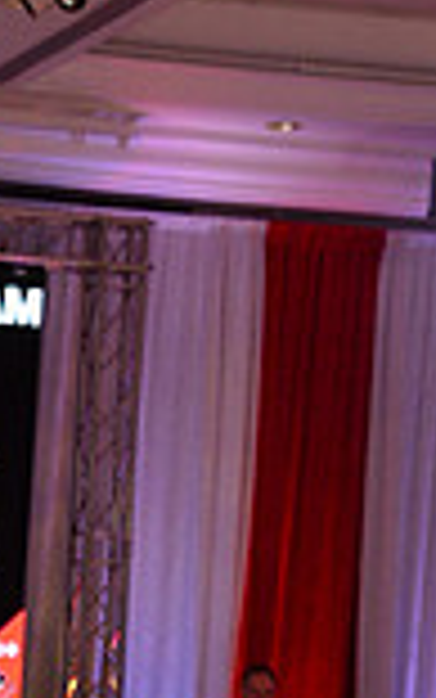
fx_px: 3628
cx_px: -101
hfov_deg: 6.8
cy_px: 1135
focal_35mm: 191
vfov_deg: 10.5
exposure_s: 1/250
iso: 2500
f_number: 7.1
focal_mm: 50
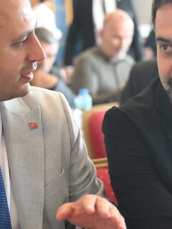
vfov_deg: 15.5
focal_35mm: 127
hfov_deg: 11.7
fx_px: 841
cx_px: 100
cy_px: 135
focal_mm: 48
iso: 3200
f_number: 2.8
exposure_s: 1/200
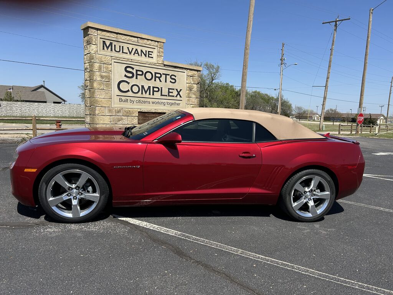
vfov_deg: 53.1
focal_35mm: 26
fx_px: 295
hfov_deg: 67.3
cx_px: 196
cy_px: 148
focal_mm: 5.7
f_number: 1.5
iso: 50
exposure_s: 1/4115
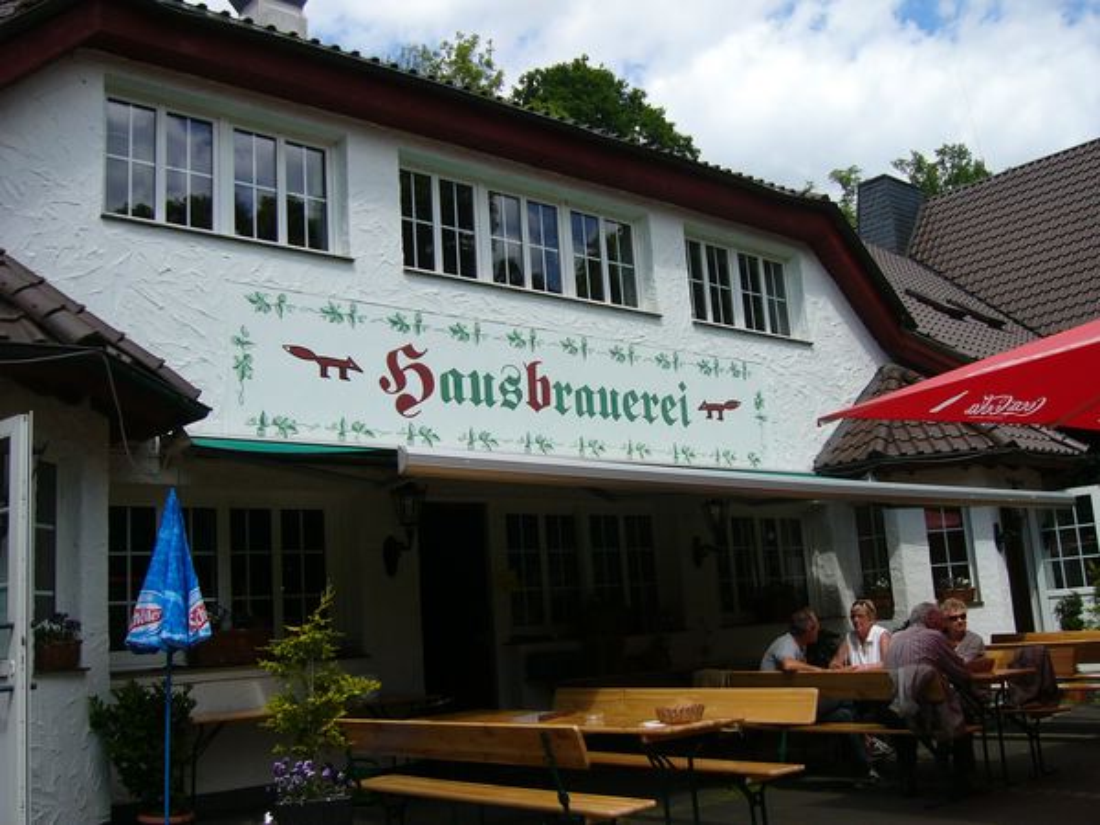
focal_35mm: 35
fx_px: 1112
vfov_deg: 40.7
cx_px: 550
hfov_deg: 52.6
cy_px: 412
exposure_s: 1/125
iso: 50
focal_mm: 5.8
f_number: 8
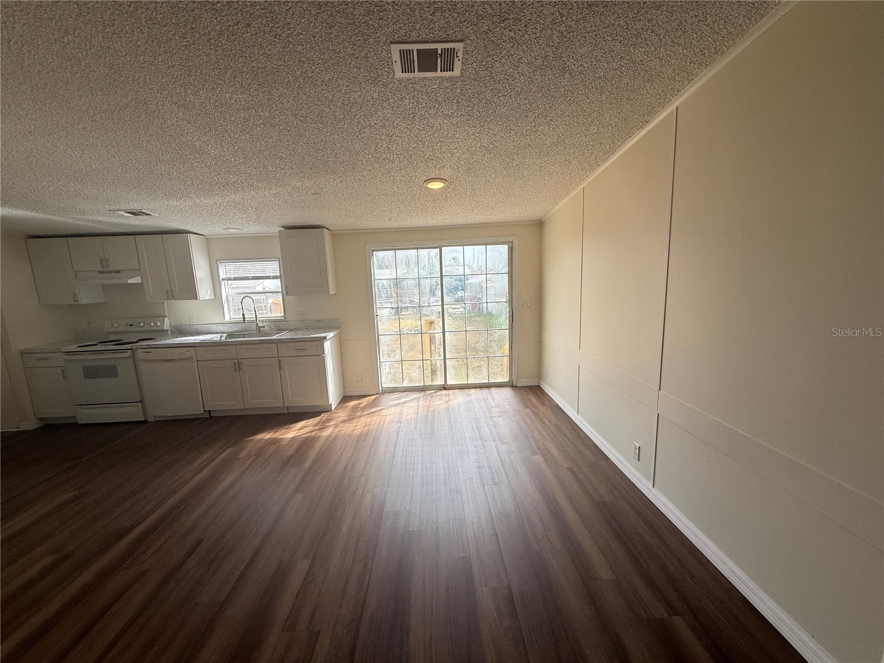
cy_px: 332
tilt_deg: -9.3
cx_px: 442
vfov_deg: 85.7
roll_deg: +2.7
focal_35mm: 14
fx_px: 358
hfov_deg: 102.1
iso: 50
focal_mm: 2.22
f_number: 2.2
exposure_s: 1/506
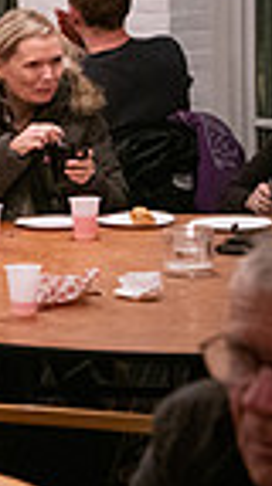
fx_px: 2009
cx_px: -716
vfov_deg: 13.8
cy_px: 198
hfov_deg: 6.6
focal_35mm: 156
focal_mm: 35
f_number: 2.8
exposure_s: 1/400
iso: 8000
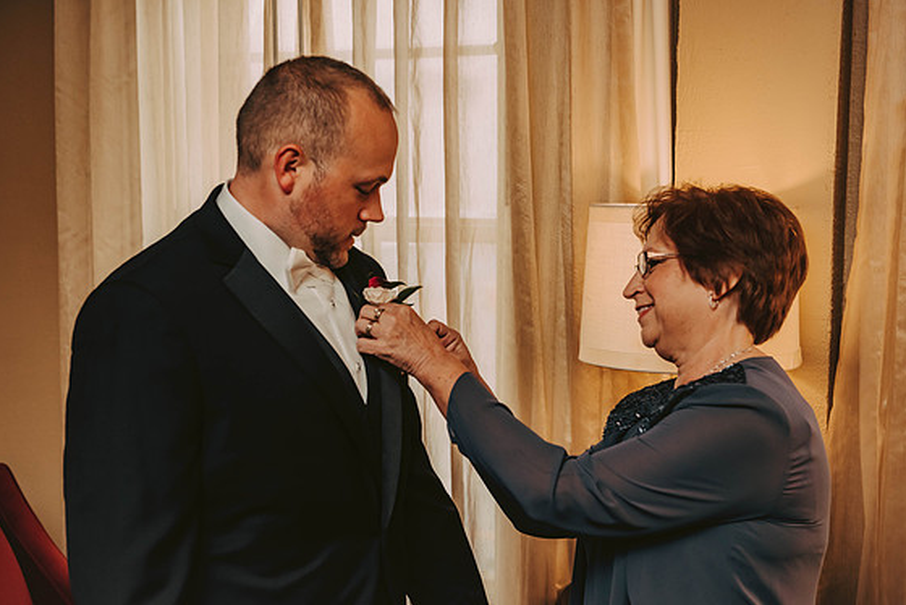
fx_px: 1460
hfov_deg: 34.5
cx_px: 450
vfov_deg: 23.4
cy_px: 310
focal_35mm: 58
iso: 800
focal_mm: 56
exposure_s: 1/250
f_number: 4
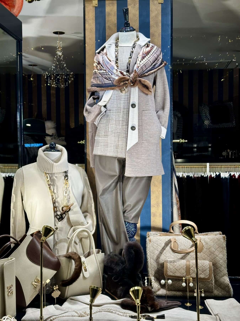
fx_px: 444
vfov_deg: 39.7
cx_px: 120
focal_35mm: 48
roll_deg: +0.2
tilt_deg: -0.3
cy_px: 160
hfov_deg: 30.3
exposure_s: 1/100
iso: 50
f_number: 1.78
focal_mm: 6.86
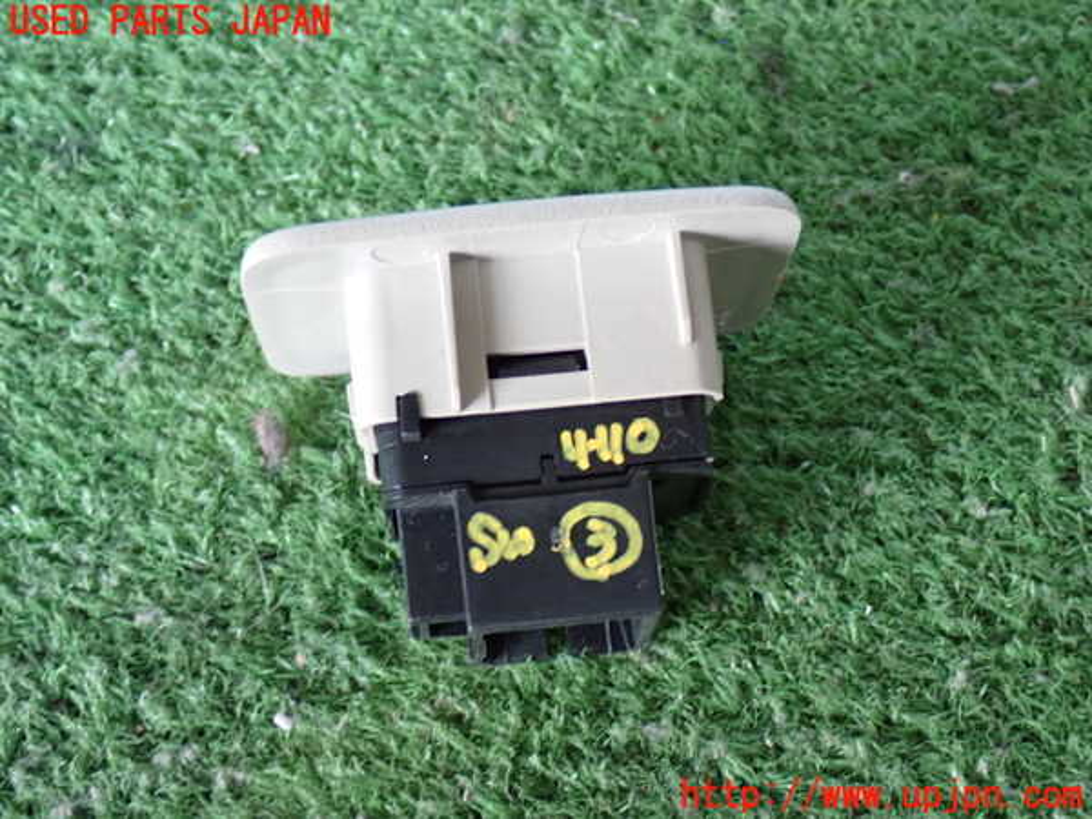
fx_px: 1830
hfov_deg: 33.2
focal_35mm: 58
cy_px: 410
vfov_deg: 25.2
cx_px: 546
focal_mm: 10.35
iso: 800
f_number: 3.5
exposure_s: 1/40
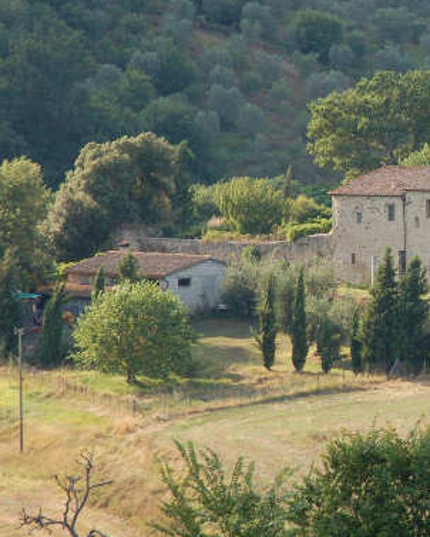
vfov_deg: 5.5
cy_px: 229
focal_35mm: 354
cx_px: 631
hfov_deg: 4.3
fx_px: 5631
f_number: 8
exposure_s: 1/180
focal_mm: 95
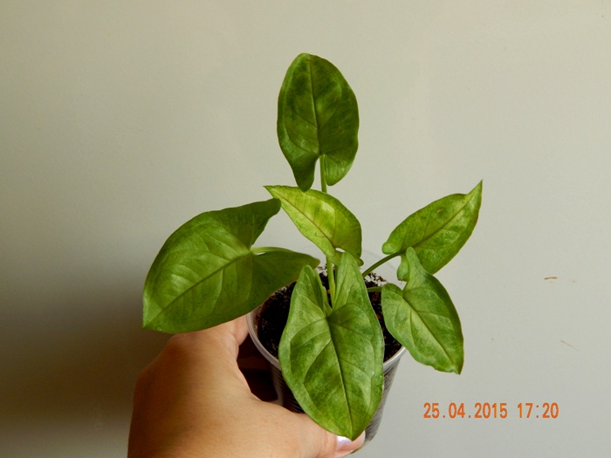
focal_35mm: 55
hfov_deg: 34.9
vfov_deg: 26.6
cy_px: 229
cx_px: 306
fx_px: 971
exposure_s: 1/30
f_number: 3.8
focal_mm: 9.7
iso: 200
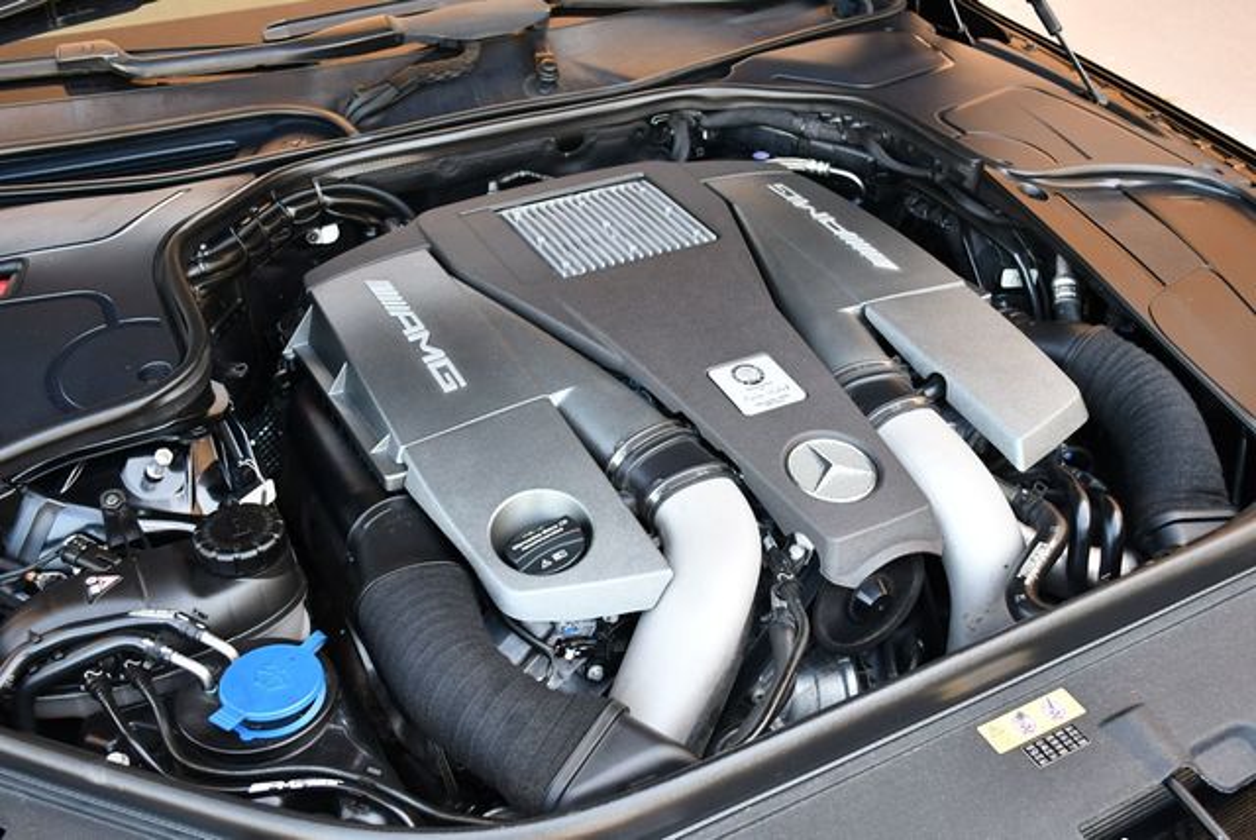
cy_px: 420
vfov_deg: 36.9
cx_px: 628
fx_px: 1257
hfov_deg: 53.1
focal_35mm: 36
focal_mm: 18
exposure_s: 1/250
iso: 800
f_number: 3.5
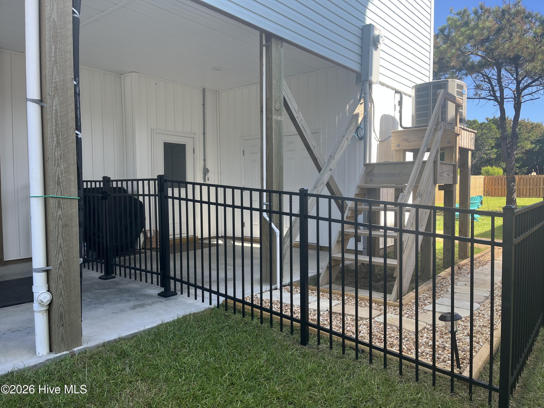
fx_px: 409
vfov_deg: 53.1
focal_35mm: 26
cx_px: 272
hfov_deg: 67.3
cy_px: 204
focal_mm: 5.1
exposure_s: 1/552
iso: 50
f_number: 1.6
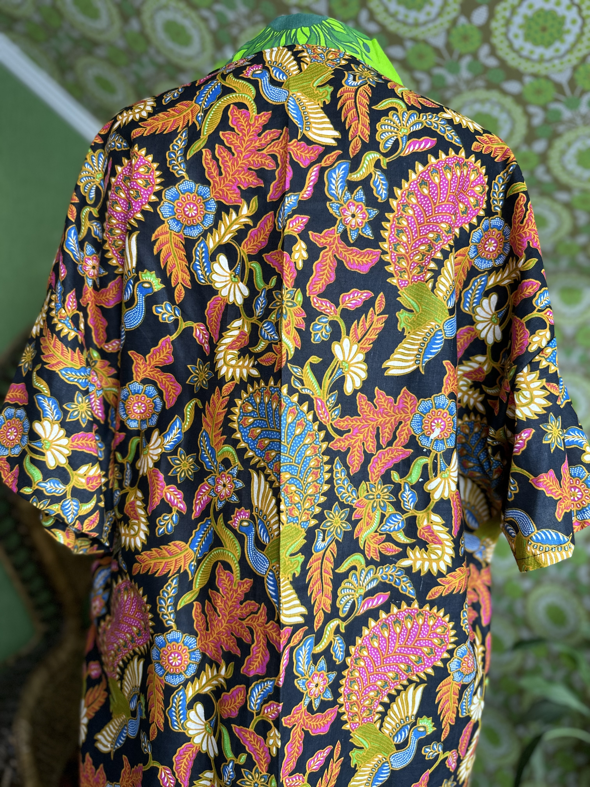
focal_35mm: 24
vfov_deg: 71.6
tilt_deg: -3.8
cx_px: 295
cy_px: 394
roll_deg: -0.8
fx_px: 545
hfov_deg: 56.8
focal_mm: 6.86
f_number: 1.78
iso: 200
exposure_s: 1/50
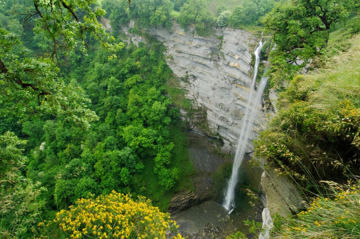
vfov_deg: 67.2
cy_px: 120
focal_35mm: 18
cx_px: 180
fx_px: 180
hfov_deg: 90.1
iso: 200
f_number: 22
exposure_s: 1/2
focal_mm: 12
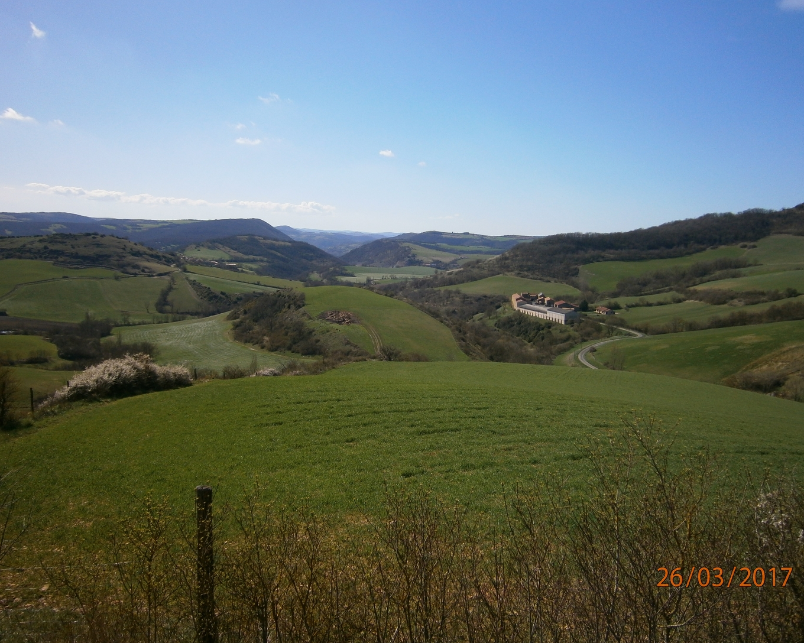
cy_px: 314
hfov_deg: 62.2
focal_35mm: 28
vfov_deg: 51.5
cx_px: 403
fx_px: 666
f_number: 8
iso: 80
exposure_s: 1/250
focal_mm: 4.7
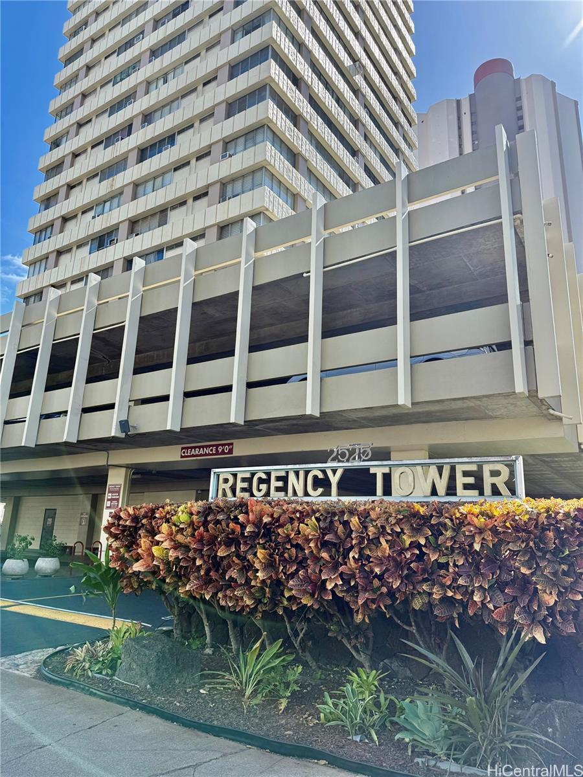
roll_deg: -1.8
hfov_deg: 56.8
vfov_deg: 71.6
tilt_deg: +15.9
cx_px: 292
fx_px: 539
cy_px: 388
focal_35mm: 24
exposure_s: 1/2169
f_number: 1.78
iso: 100
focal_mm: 6.76
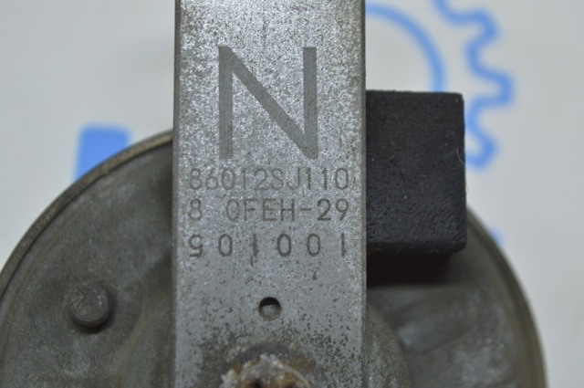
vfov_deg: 16.5
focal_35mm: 82
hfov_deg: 24.6
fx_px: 1337
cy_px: 194
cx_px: 292
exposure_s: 1/40
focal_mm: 55
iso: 400
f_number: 5.6
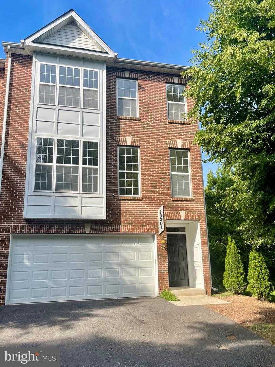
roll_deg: -0.1
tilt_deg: +13.4
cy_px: 184
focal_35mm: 25
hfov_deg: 54.9
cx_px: 138
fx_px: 265
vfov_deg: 69.4
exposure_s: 1/2203
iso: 32
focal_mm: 5.1
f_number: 1.6
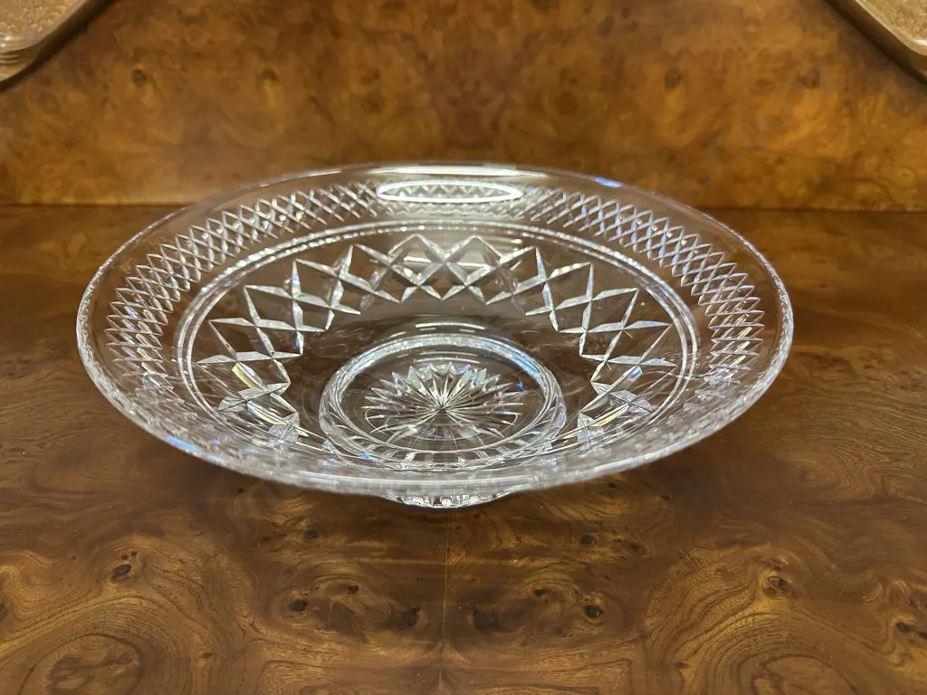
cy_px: 348
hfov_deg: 71.6
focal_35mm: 24
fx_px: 643
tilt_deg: -30.9
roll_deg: +0.3
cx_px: 464
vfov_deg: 56.8
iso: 250
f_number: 1.78
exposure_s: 1/50
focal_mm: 6.86
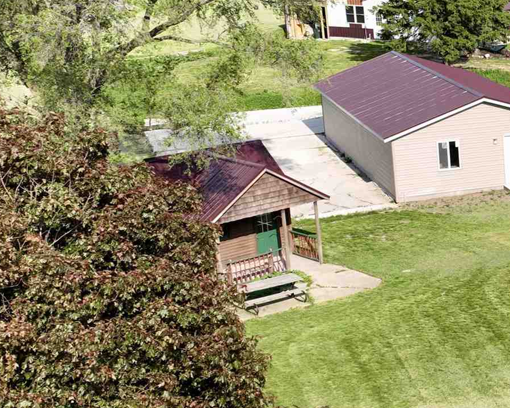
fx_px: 1207
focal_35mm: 80
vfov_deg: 19.2
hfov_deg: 19.9
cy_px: 241
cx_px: 808
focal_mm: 12.29
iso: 100
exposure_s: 1/1250
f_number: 2.8
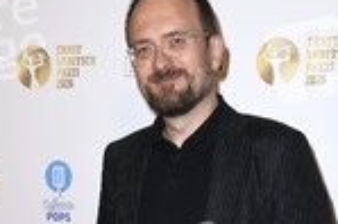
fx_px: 1060
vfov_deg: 11.3
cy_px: 389
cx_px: 177
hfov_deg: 18.1
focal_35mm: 113
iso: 640
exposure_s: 1/200
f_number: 5.6
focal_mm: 42
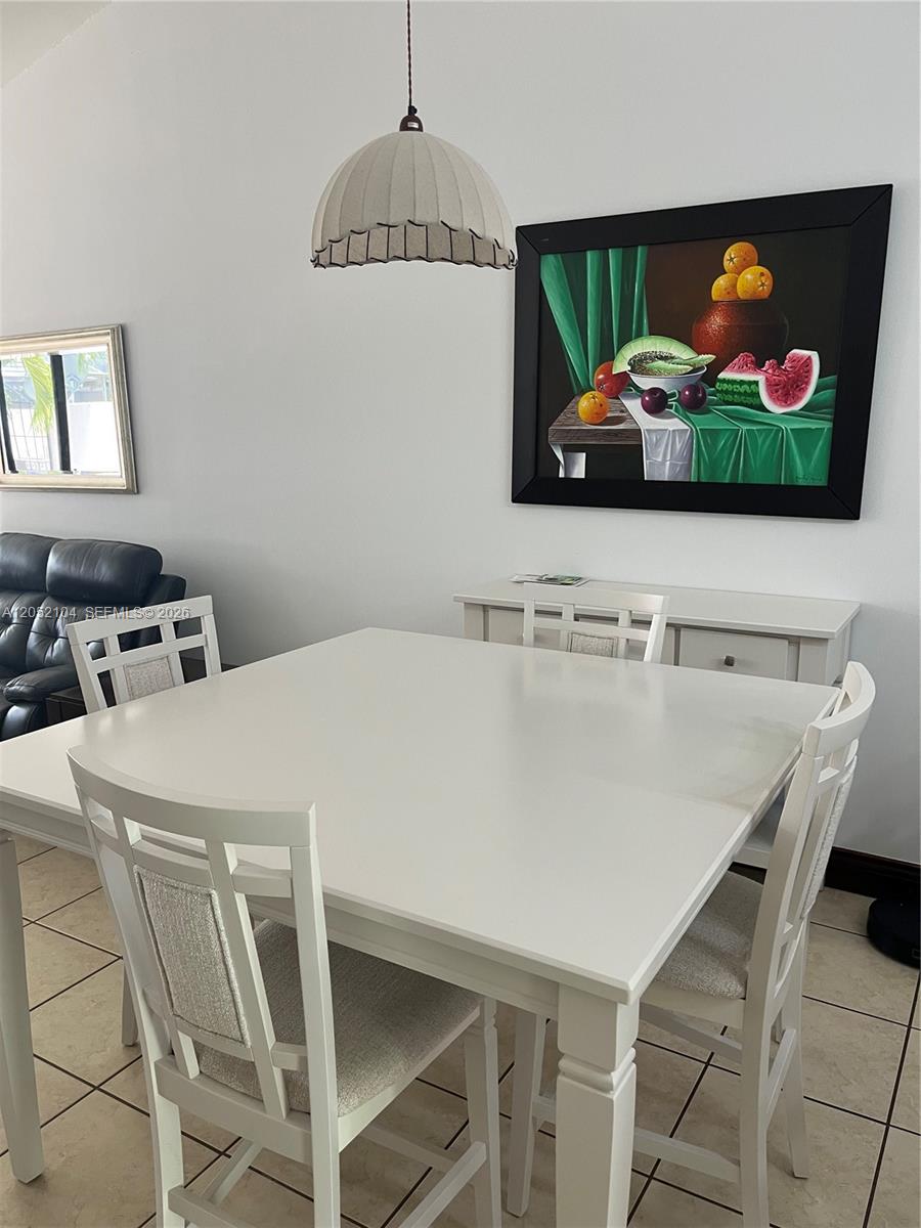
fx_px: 922
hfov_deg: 53.1
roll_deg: +0.6
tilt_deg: -12.5
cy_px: 614
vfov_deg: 67.3
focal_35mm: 26
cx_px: 460
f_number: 1.6
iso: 100
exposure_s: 1/60
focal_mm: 5.1
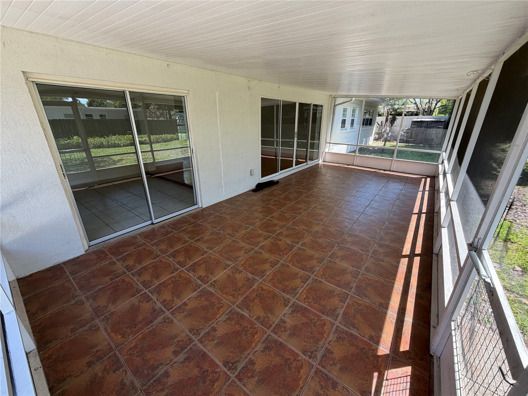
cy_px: 198
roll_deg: +0.5
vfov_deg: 85.7
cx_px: 264
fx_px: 214
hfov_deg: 102.1
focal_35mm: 14
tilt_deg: -19.7
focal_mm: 2.22
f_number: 2.2
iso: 40
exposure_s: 1/121
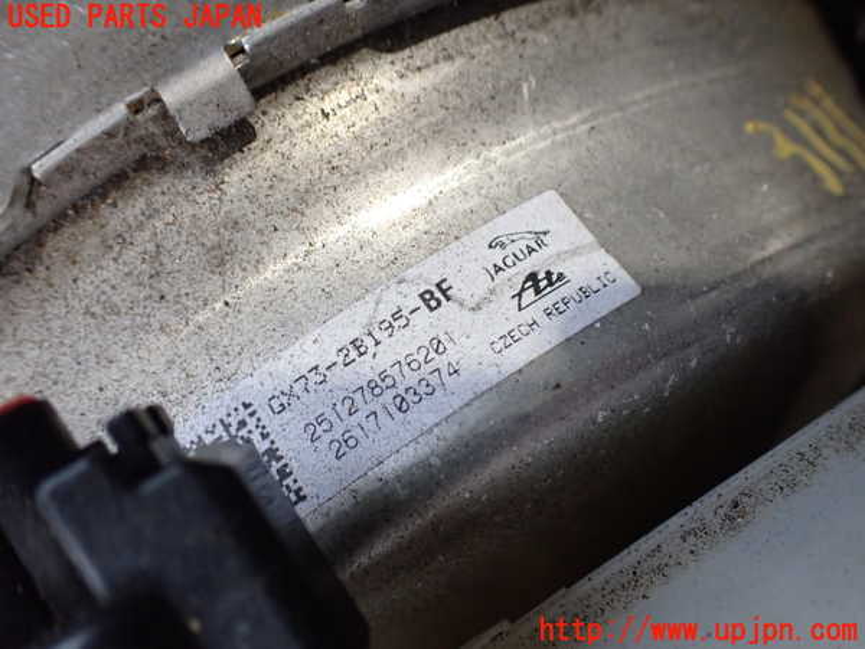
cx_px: 432
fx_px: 750
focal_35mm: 30
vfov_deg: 46.8
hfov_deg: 60.0
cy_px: 324
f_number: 2.3
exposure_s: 1/125
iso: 500
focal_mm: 5.4
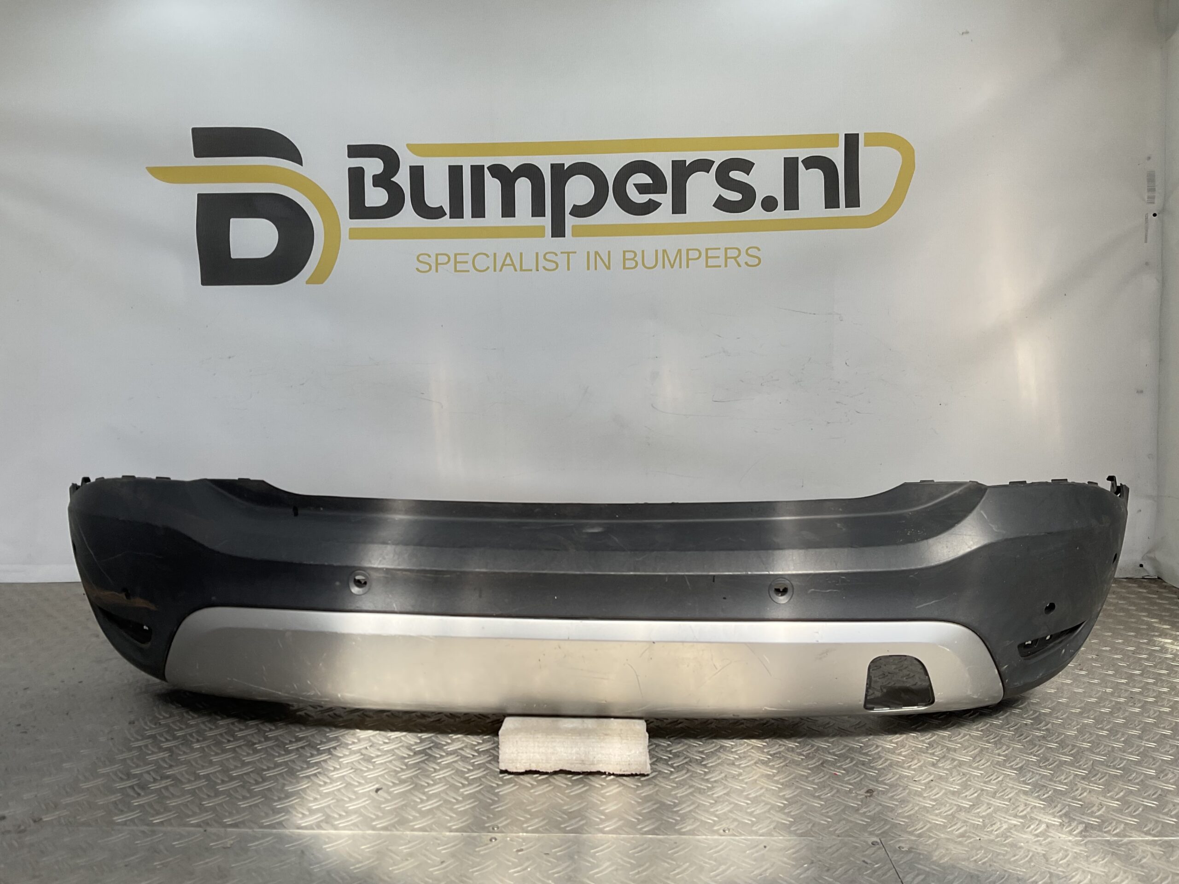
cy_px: 442
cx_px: 590
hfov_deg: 61.7
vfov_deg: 48.2
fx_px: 988
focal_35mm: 29
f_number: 1.8
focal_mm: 3
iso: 16
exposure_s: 1/519
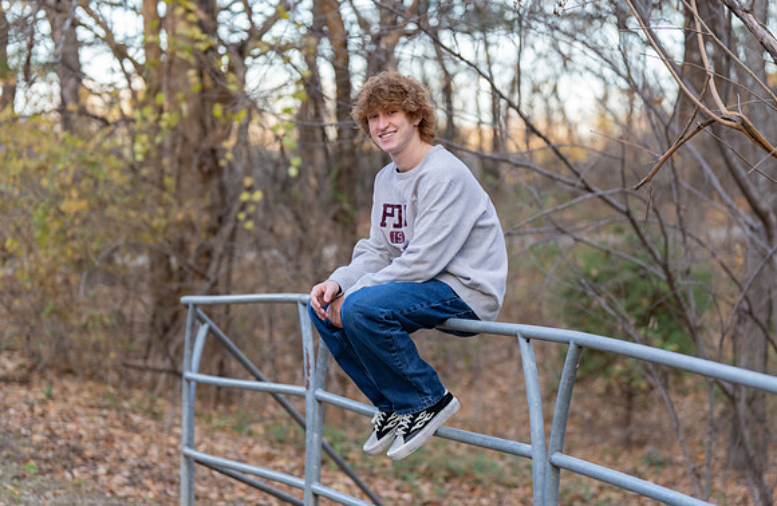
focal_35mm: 115
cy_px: 260
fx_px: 2475
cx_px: 410
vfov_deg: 11.7
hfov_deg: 17.8
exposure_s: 1/320
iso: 400
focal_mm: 105
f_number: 2.8
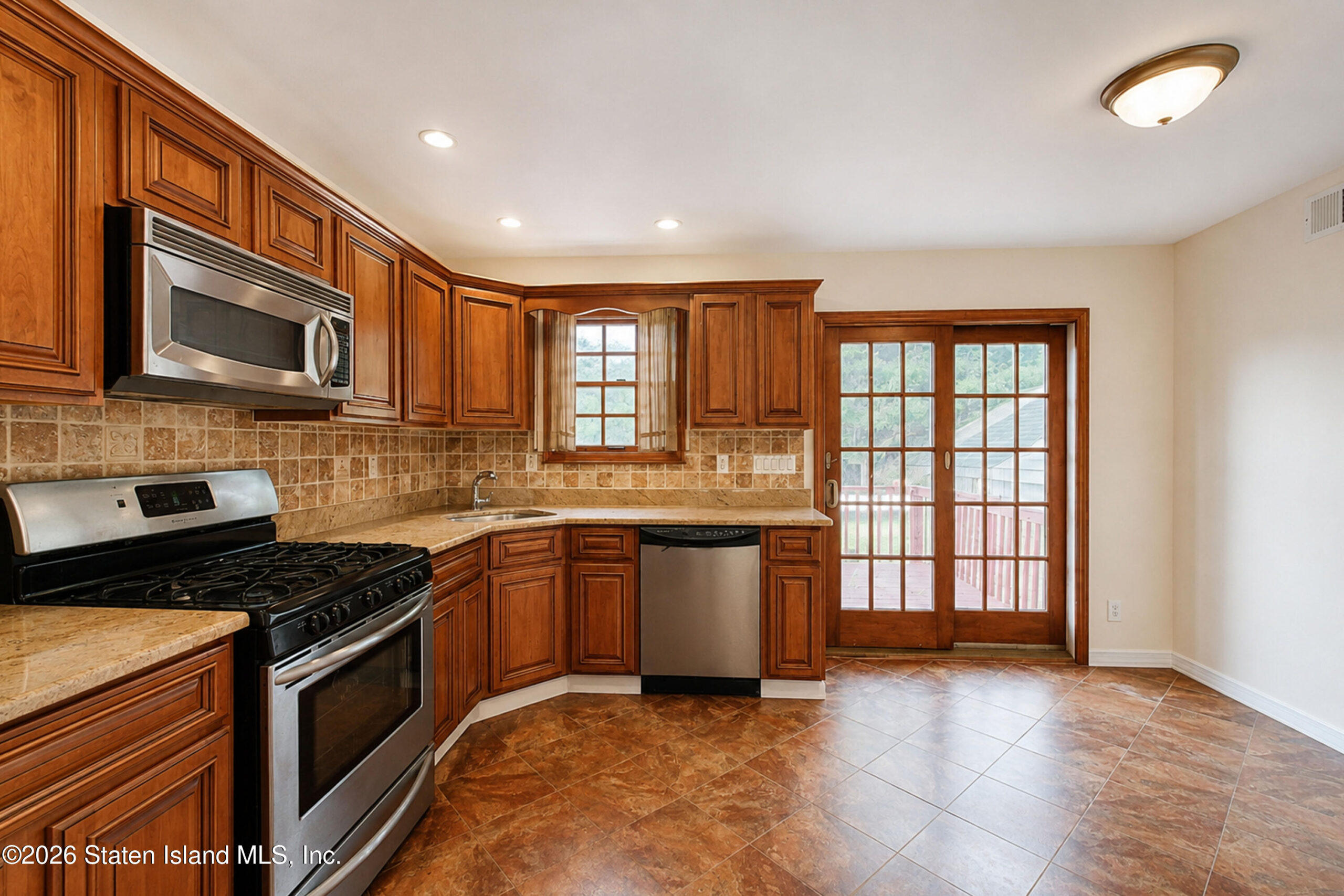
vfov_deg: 77.3
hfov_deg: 100.4
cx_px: 672
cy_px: 448
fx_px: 560
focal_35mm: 15
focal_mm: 10
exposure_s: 1/50
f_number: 7.1
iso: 1250
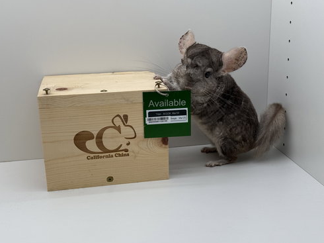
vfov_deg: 29.7
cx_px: 159
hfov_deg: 38.9
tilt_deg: -17.3
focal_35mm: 49
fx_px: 458
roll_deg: +1.5
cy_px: 122
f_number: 1.78
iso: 80
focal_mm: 6.76
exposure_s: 1/975
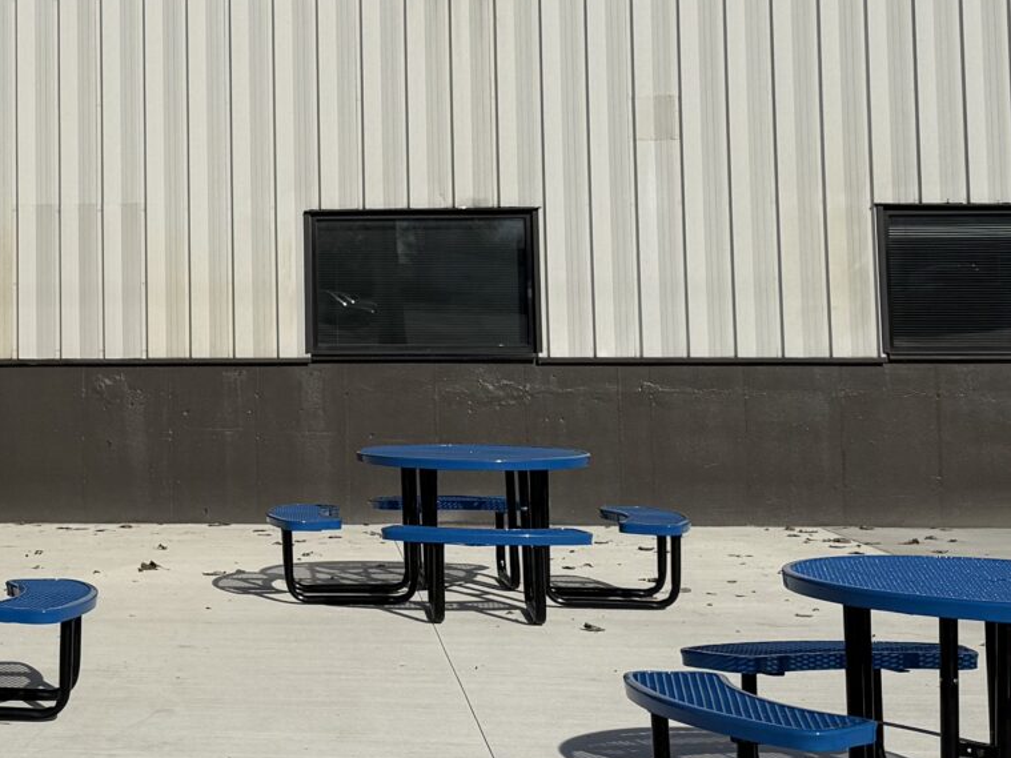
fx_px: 2365
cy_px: 133
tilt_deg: +5.6
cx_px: 20
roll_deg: -0.1
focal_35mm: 81
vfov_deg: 18.0
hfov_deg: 23.2
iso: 80
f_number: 1.78
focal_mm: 6.76
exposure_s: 1/10309
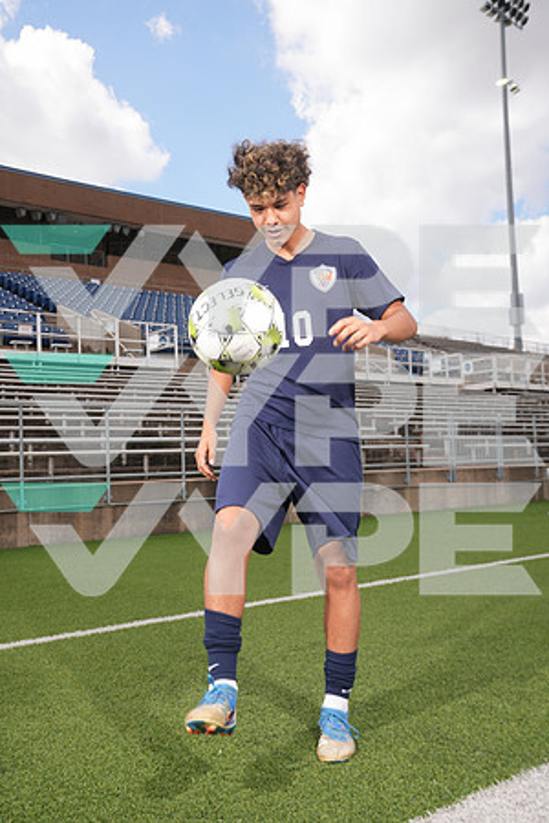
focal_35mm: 36
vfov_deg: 53.1
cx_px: 274
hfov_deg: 36.9
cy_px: 412
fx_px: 823
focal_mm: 36
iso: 100
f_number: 7.1
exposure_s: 1/200
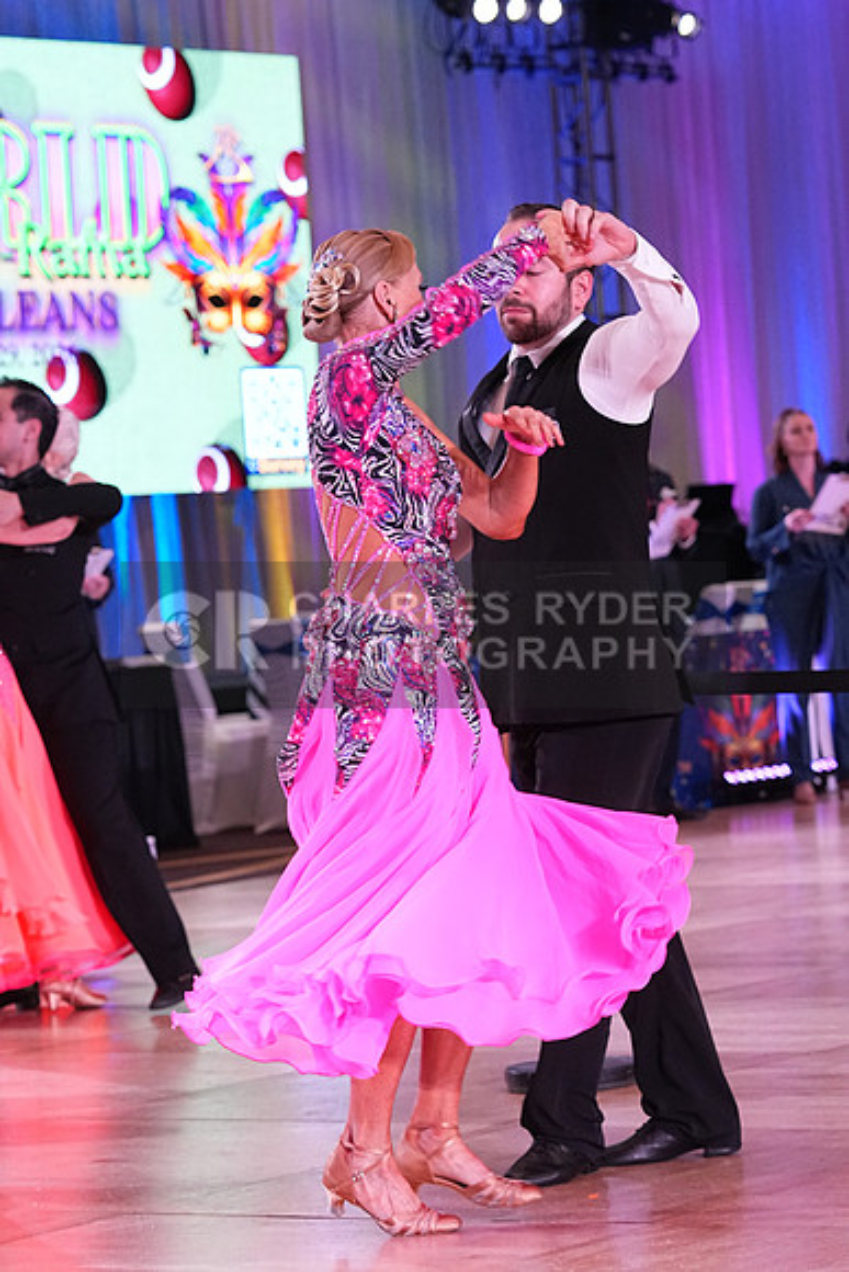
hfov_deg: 9.5
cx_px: 424
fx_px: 5091
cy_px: 636
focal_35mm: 144
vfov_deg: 14.2
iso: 3200
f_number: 5.6
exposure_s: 1/320
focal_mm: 96
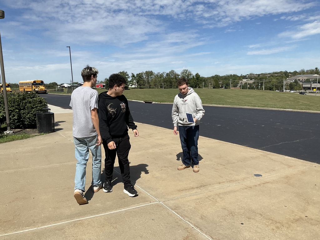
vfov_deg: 48.2
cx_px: 160
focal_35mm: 29
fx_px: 268
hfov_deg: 61.7
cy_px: 120
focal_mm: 3
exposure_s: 1/3125
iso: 20
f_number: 1.8
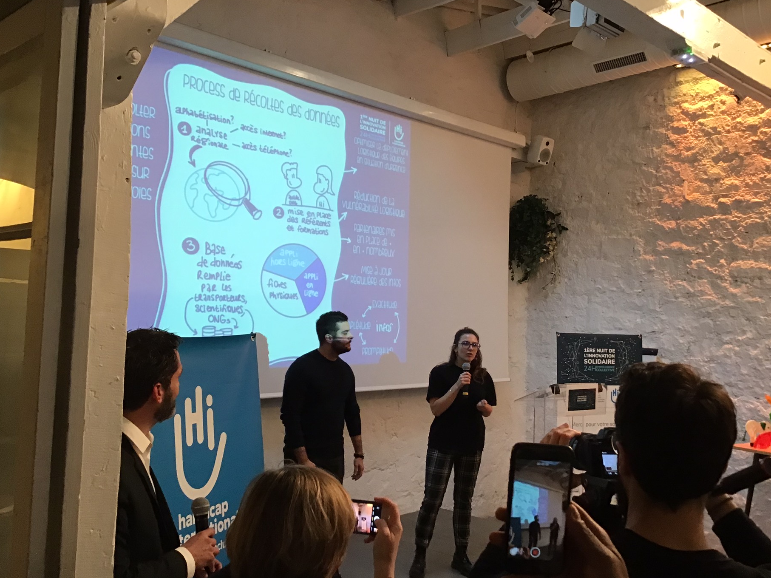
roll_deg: -1.7
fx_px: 779
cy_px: 280
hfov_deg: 52.6
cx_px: 398
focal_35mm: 35
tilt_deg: +2.9
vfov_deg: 40.7
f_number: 2.4
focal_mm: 3.3
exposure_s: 1/33
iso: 125
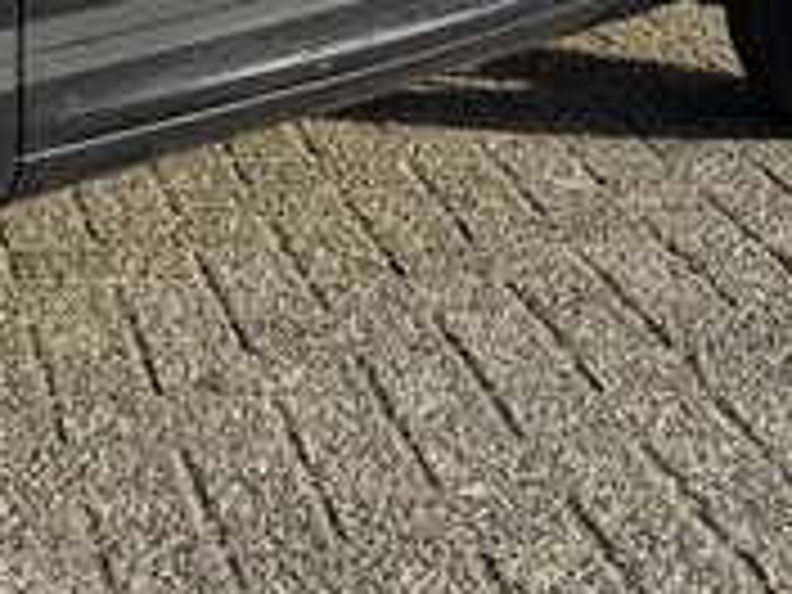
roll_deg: -0.6
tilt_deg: -9.5
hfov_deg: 15.8
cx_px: -238
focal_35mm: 118
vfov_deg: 12.2
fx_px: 2700
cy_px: -162
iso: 25
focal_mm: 4.25
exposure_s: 1/928
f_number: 1.8
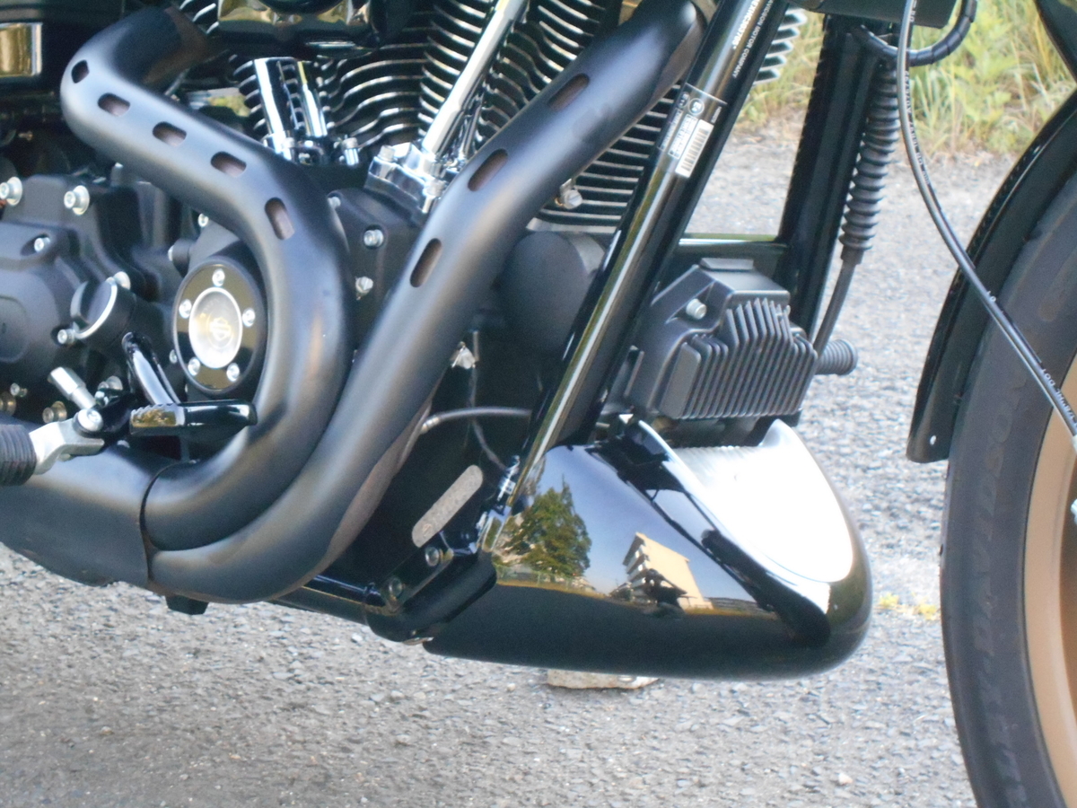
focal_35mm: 86
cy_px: 404
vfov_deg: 17.2
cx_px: 538
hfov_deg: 22.8
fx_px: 2676
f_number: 6.3
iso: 800
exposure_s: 1/100
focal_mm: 15.4
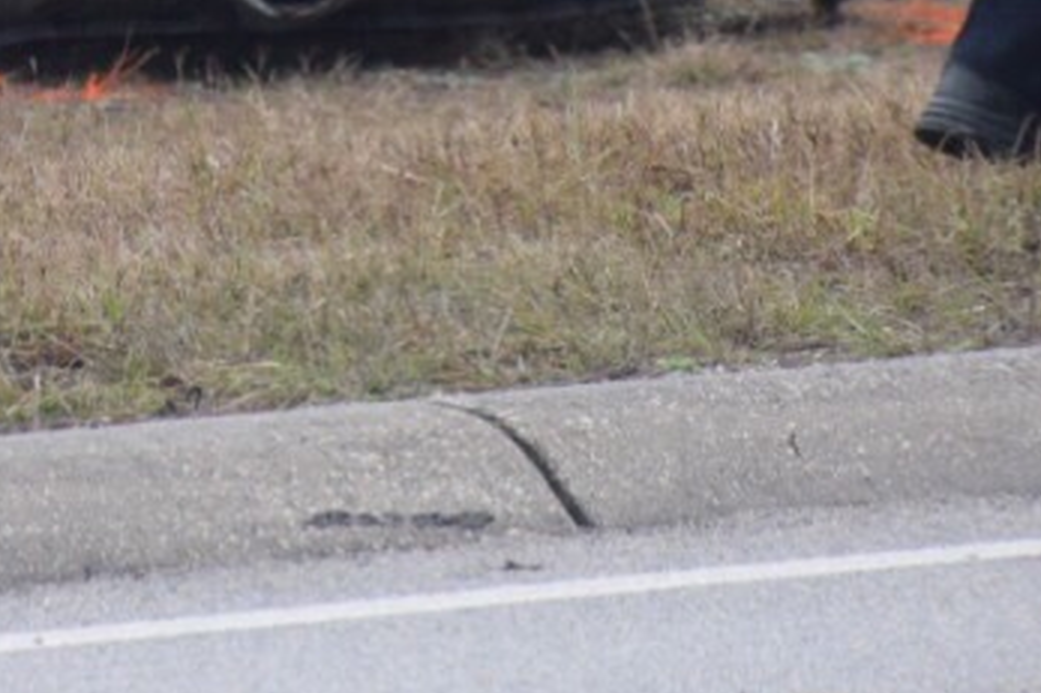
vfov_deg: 1.4
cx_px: -81
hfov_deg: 2.1
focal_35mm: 981
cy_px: -783
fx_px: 28352
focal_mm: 140
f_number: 5.6
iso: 1100
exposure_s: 1/500
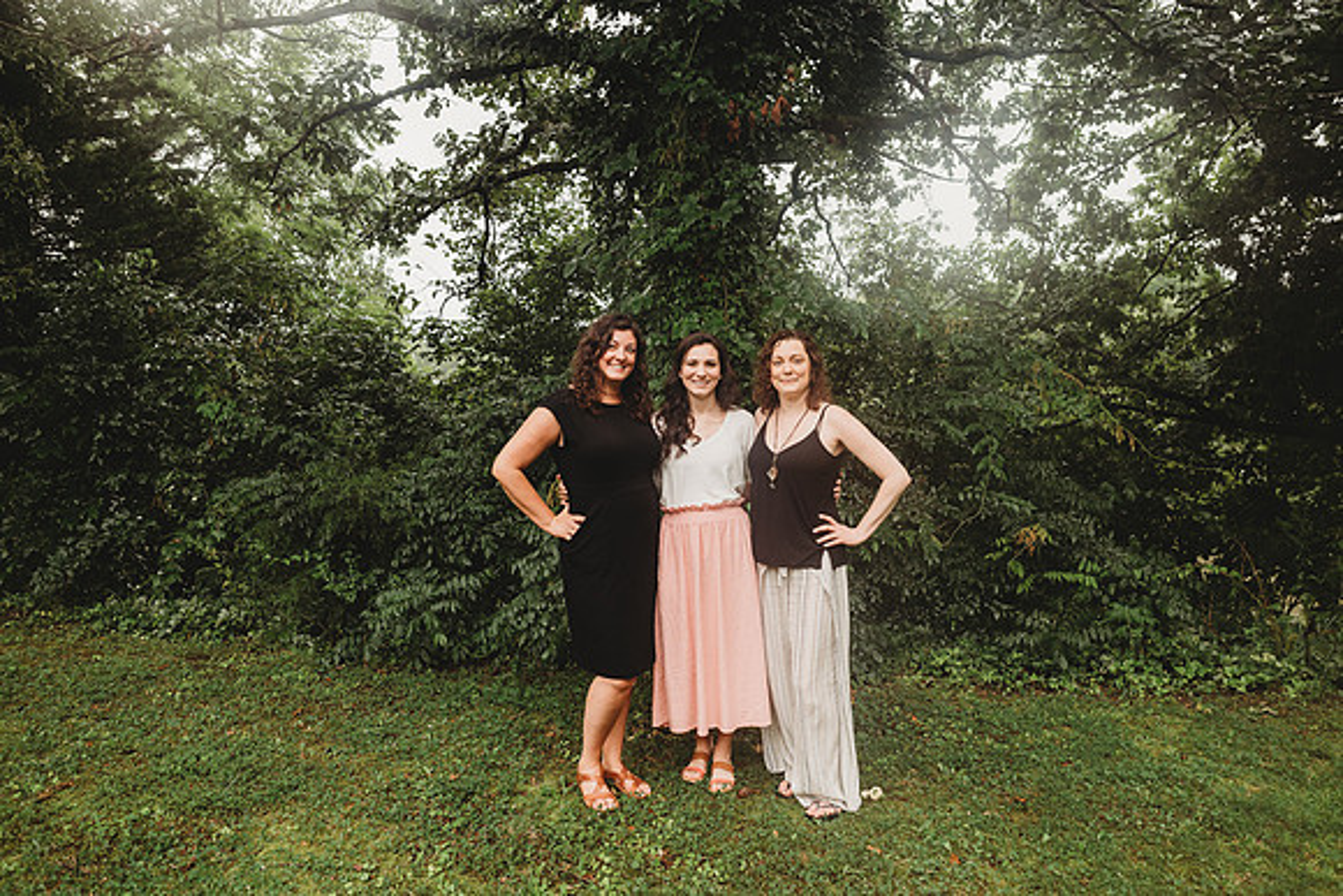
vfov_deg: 53.2
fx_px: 896
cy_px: 448
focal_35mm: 24
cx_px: 672
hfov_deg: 73.7
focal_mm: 24
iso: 400
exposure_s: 1/160
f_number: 3.5
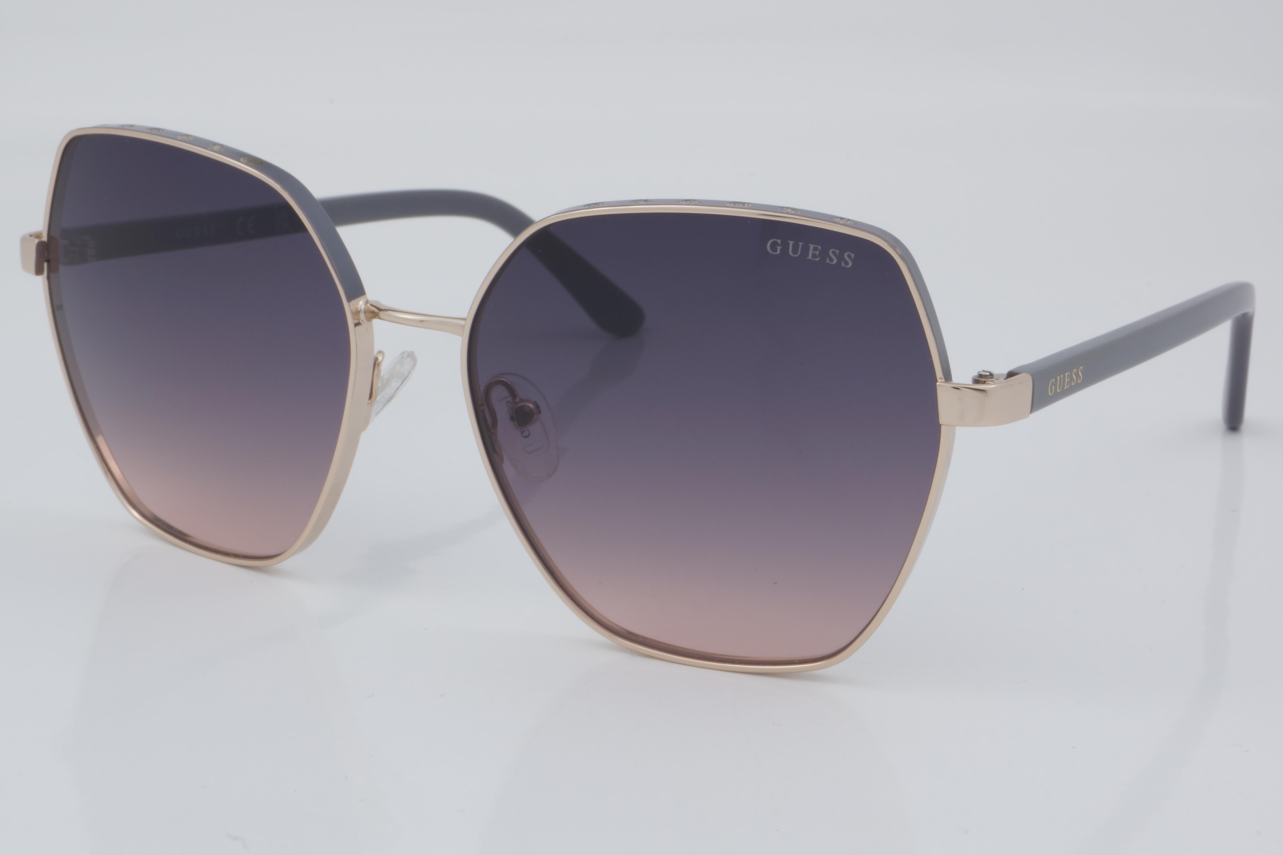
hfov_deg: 24.6
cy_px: 428
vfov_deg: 16.6
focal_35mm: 82
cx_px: 642
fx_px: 2940
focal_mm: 55
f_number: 32
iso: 100
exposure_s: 1/4
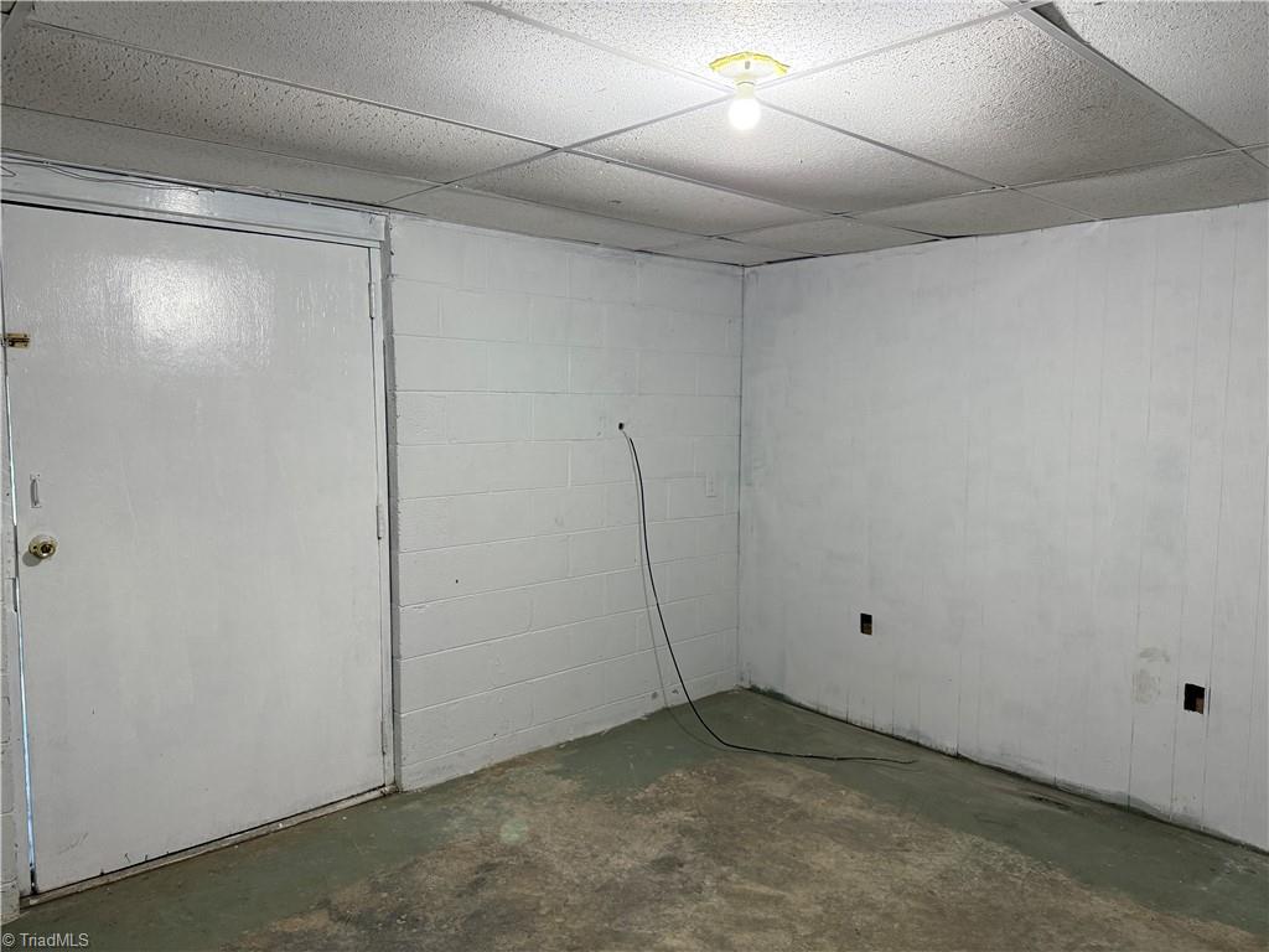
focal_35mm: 24
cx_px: 634
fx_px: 880
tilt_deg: -3.7
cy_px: 476
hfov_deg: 71.6
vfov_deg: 56.8
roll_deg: +0.2
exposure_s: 1/60
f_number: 1.78
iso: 250
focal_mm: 6.76
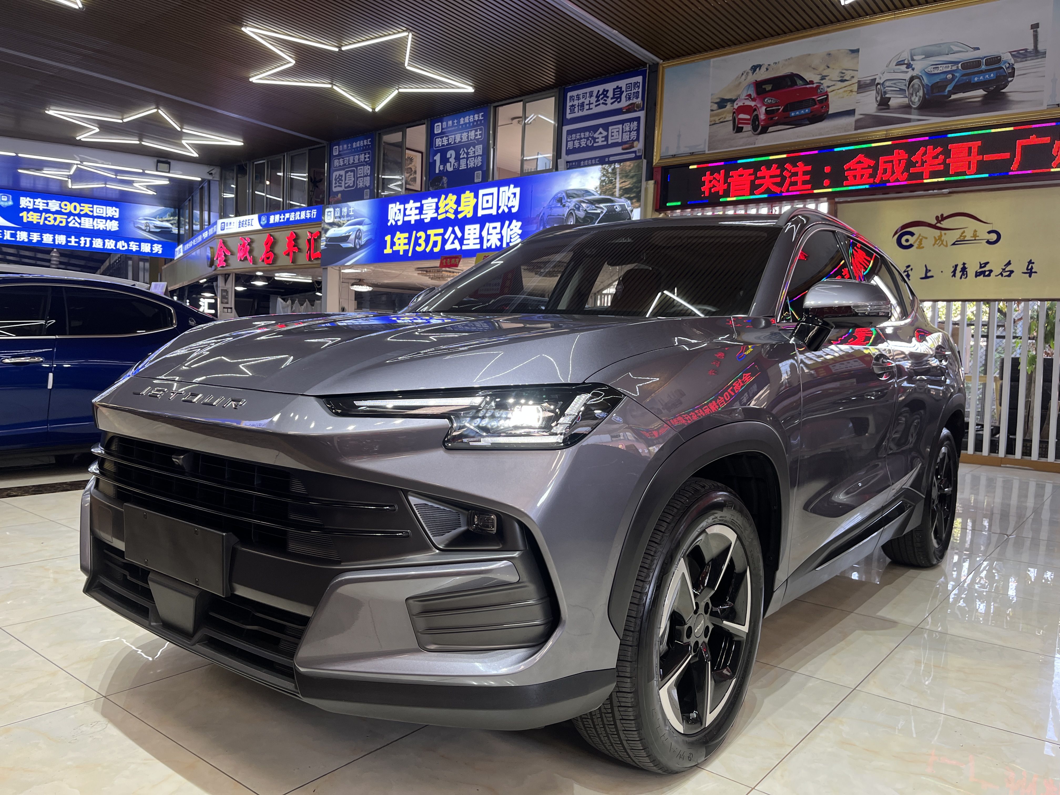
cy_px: 398
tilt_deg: -3.2
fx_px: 796
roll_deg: -2.1
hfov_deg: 67.3
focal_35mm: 26
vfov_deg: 53.1
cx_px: 530
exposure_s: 1/101
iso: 64
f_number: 1.6
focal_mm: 5.1
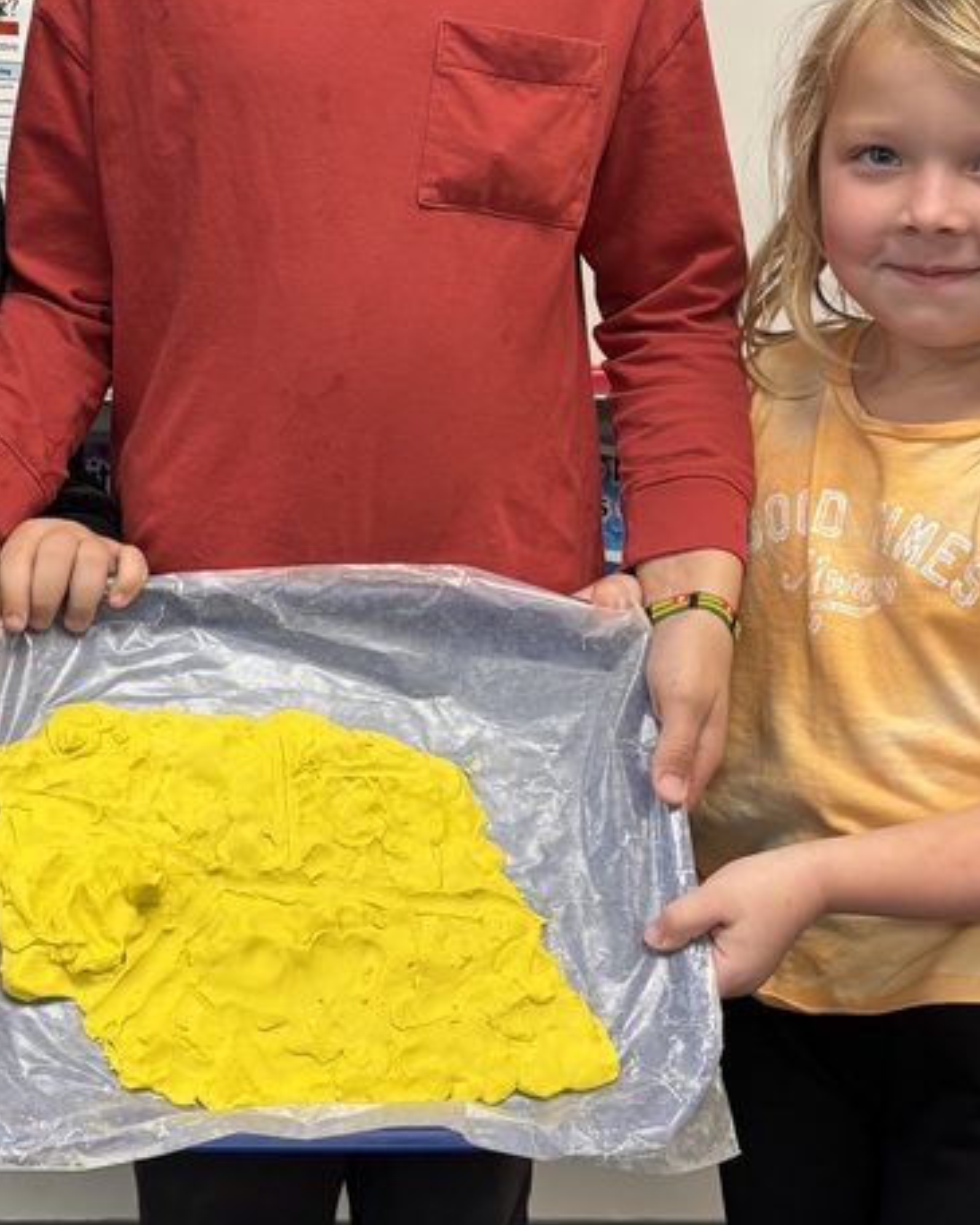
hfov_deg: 26.6
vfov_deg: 32.5
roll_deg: -1.3
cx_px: 344
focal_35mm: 57
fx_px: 2066
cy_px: 328
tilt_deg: -12.1
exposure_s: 1/60
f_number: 1.6
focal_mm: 5.96
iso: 125
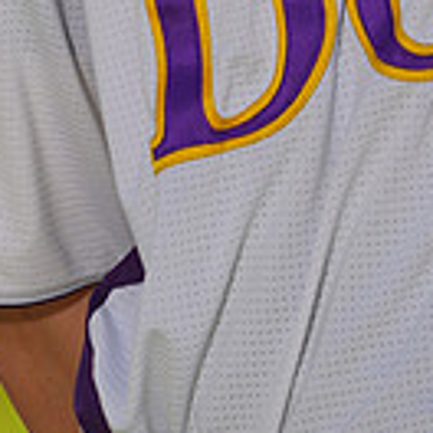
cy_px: -508
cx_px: 510
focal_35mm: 1166
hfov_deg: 1.5
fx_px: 16501
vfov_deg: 1.5
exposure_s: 1/250
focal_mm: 312
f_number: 9
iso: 100
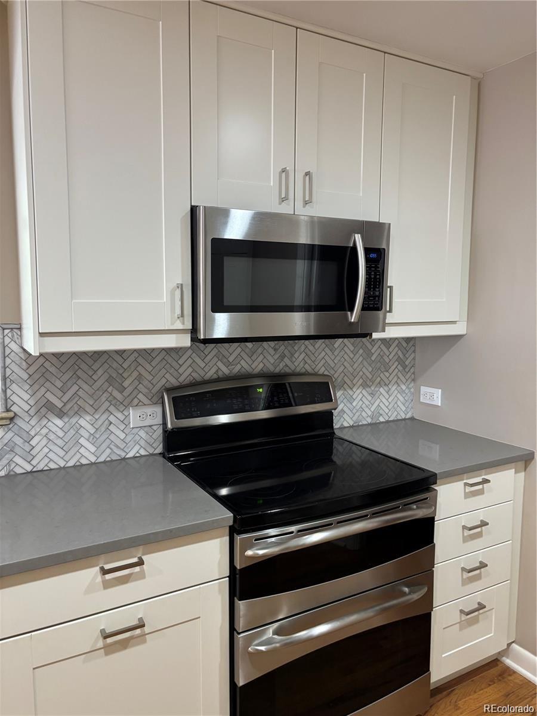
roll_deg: -0.3
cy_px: 358
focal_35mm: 26
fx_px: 538
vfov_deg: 67.3
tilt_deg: -5.9
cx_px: 268
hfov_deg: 53.1
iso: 250
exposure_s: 1/60
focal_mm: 5.96
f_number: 1.6
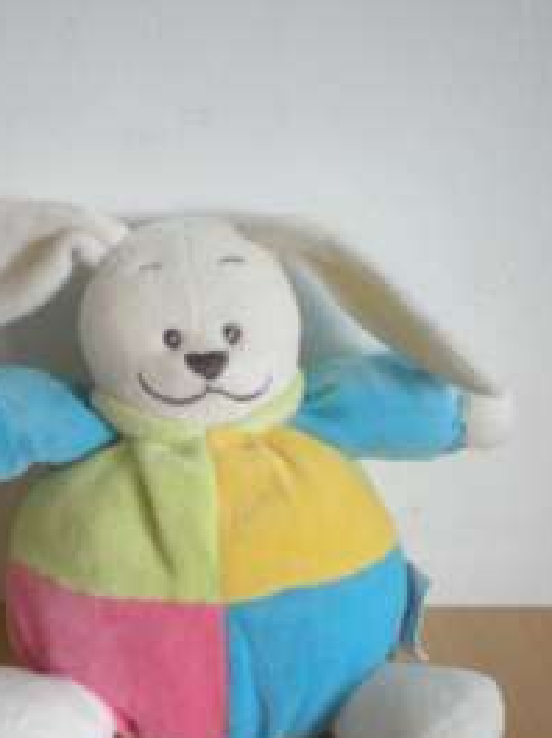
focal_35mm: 56
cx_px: 167
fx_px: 1194
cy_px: 515
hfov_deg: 25.8
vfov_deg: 34.0
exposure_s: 1/24.5
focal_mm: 6.3
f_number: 3.1
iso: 200
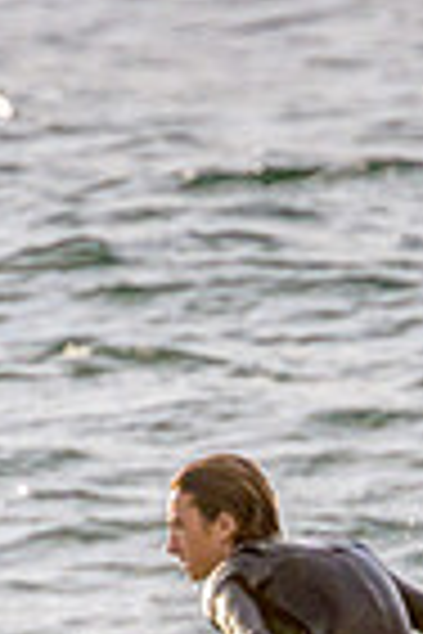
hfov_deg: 0.4
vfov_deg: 0.6
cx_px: 144
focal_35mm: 3300
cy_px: 852
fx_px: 58158
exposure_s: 1/2000
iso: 1100
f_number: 11
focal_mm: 800
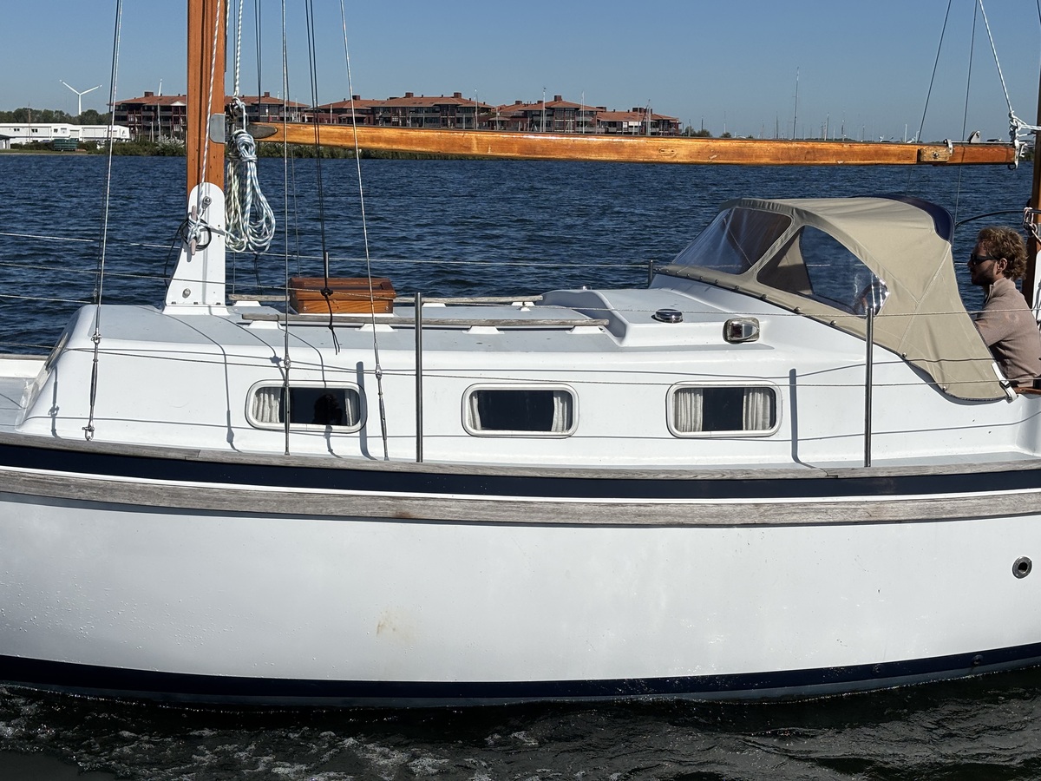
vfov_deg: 28.0
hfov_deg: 36.8
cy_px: 390
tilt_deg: -9.1
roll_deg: -0.4
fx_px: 1564
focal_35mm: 52
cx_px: 520
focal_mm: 5.96
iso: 32
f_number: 1.6
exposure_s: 1/7692
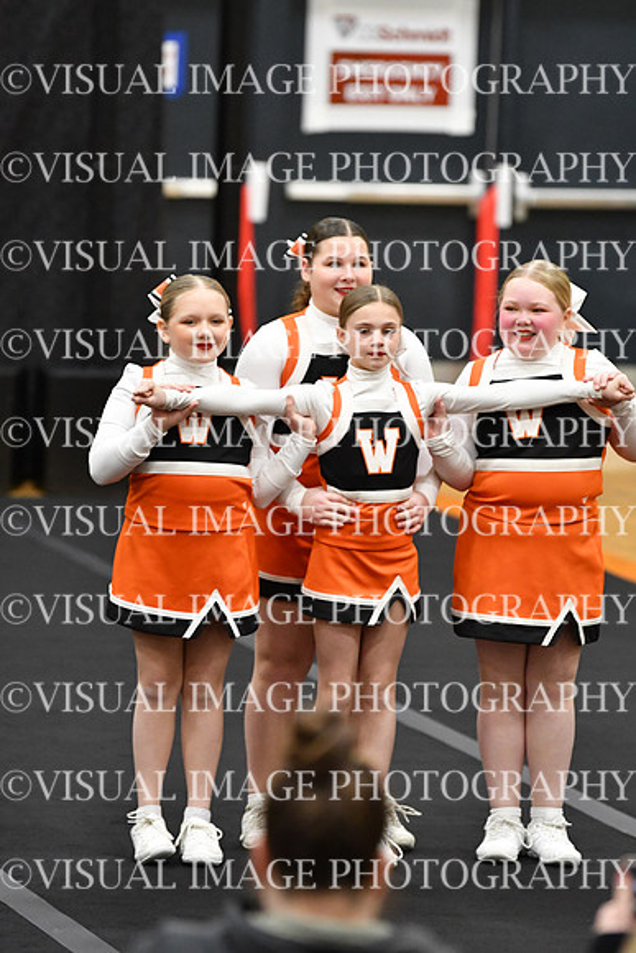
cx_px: 318
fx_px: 6541
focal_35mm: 247
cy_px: 476
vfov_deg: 8.3
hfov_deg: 5.6
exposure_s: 1/800
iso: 5000
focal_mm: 165
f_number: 2.8
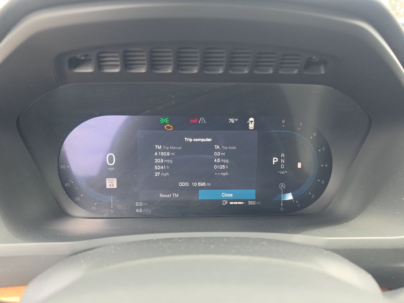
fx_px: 268
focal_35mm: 23
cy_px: 152
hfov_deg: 73.9
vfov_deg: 58.9
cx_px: 202
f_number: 1.4
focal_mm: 6.5
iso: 38
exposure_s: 1/119
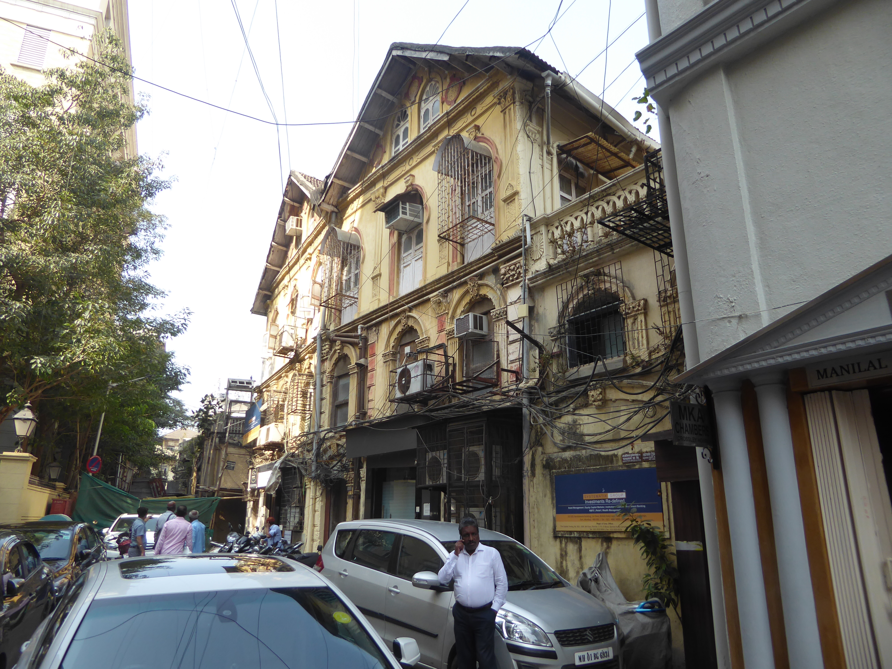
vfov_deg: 54.9
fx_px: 644
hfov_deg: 69.4
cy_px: 334
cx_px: 446
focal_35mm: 25
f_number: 3.3
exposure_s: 1/200
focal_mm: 4.3
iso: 80
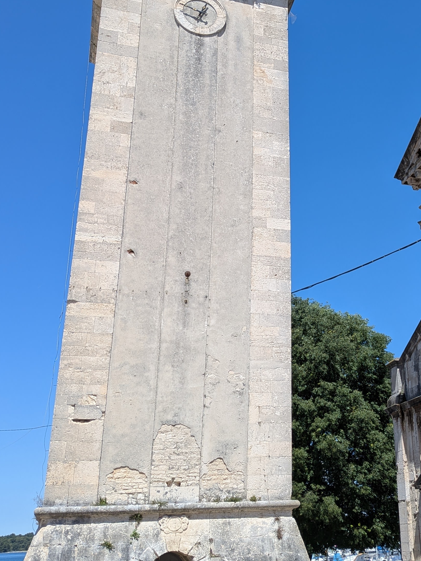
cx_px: 371
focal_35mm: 44
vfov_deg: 42.7
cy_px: 219
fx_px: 714
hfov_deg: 31.5
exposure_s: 1/1577
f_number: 1.7
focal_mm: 4.53
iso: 33
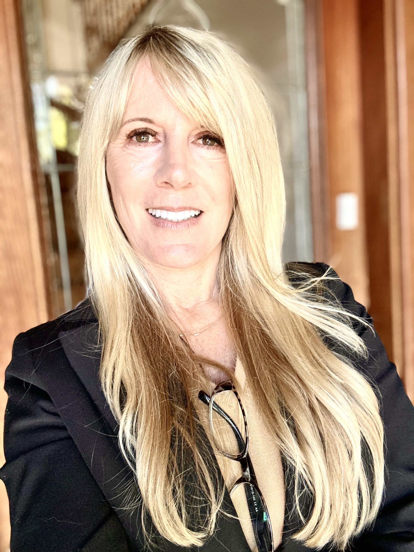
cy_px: 276
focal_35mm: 30
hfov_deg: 46.8
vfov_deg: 60.0
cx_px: 207
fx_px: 478
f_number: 1.9
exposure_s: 1/105
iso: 80
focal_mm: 2.69
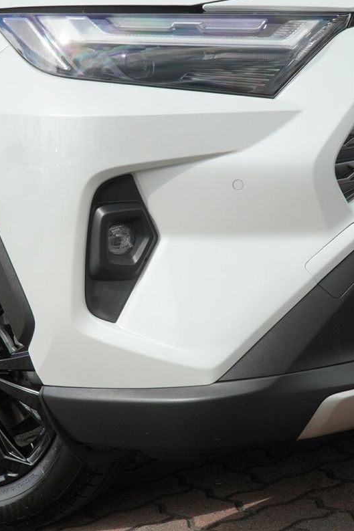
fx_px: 1003
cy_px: 264
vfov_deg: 29.7
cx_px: 135
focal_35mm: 68
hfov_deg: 20.0
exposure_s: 1/1600
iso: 800
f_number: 7.1
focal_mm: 30
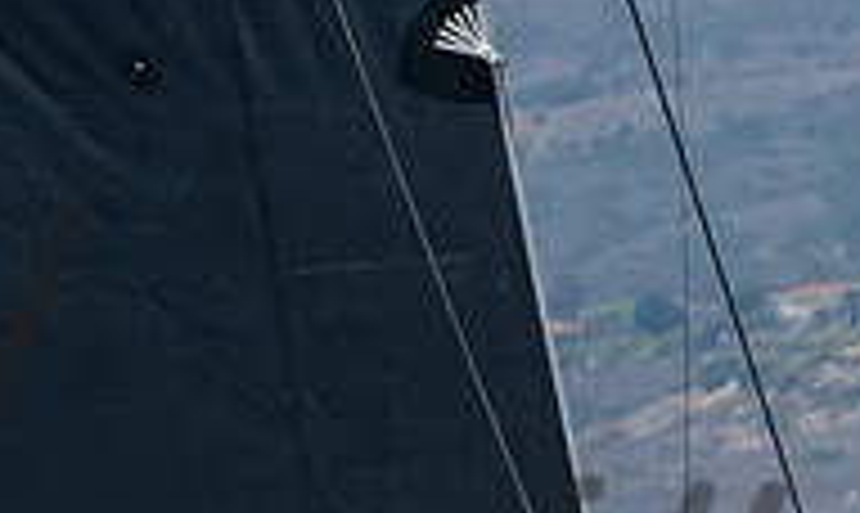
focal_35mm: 1938
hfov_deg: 1.1
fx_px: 44857
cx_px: -511
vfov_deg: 0.7
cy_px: 526
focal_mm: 240
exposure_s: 1/1600
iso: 320
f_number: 5.6
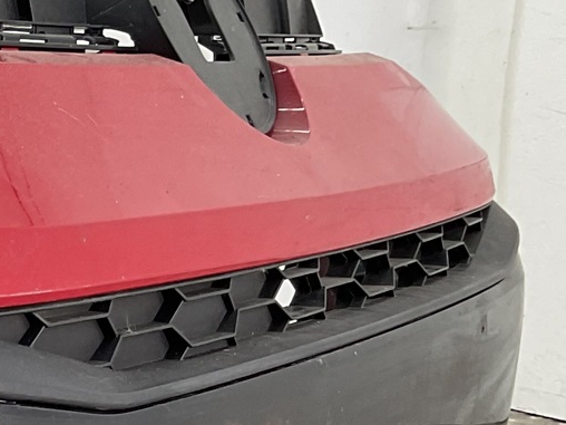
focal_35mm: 115
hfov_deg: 15.1
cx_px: -421
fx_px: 1880
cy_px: 596
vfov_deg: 12.4
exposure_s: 1/100
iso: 25
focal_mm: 3
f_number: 1.8
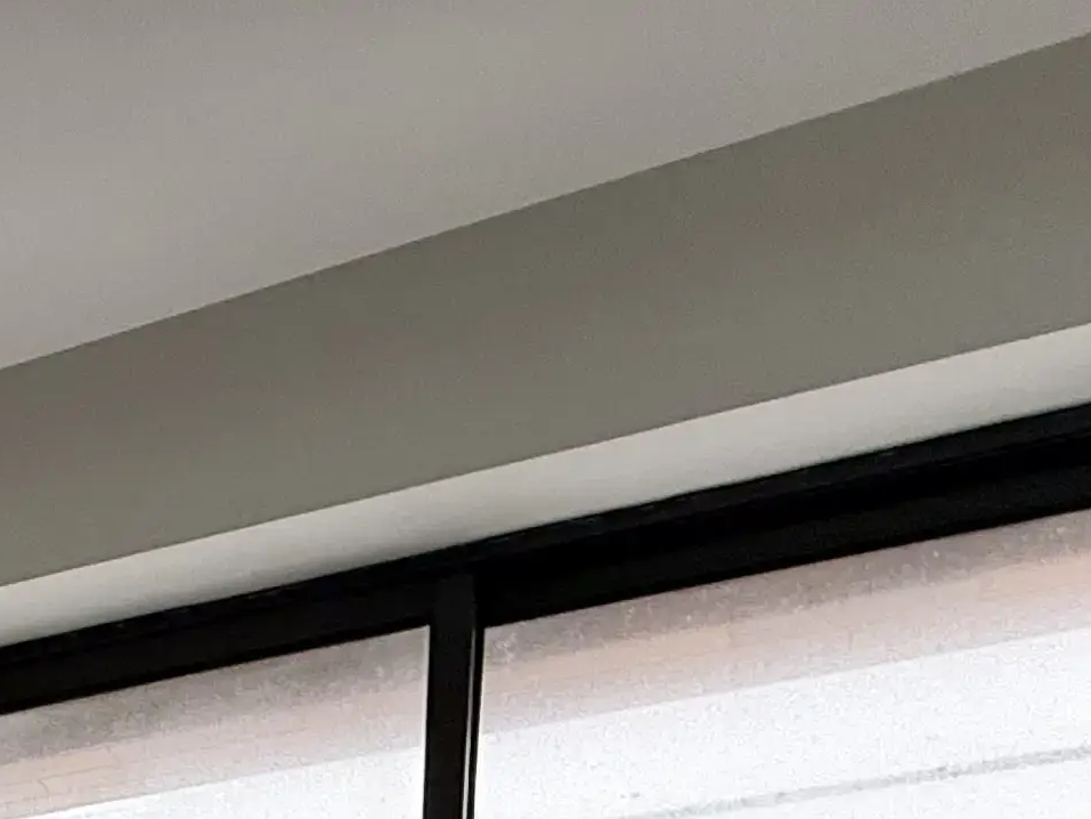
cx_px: -253
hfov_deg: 28.1
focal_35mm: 59
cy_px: 1722
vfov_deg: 16.9
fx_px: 1860
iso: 125
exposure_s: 1/99
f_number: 2.2
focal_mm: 2.22
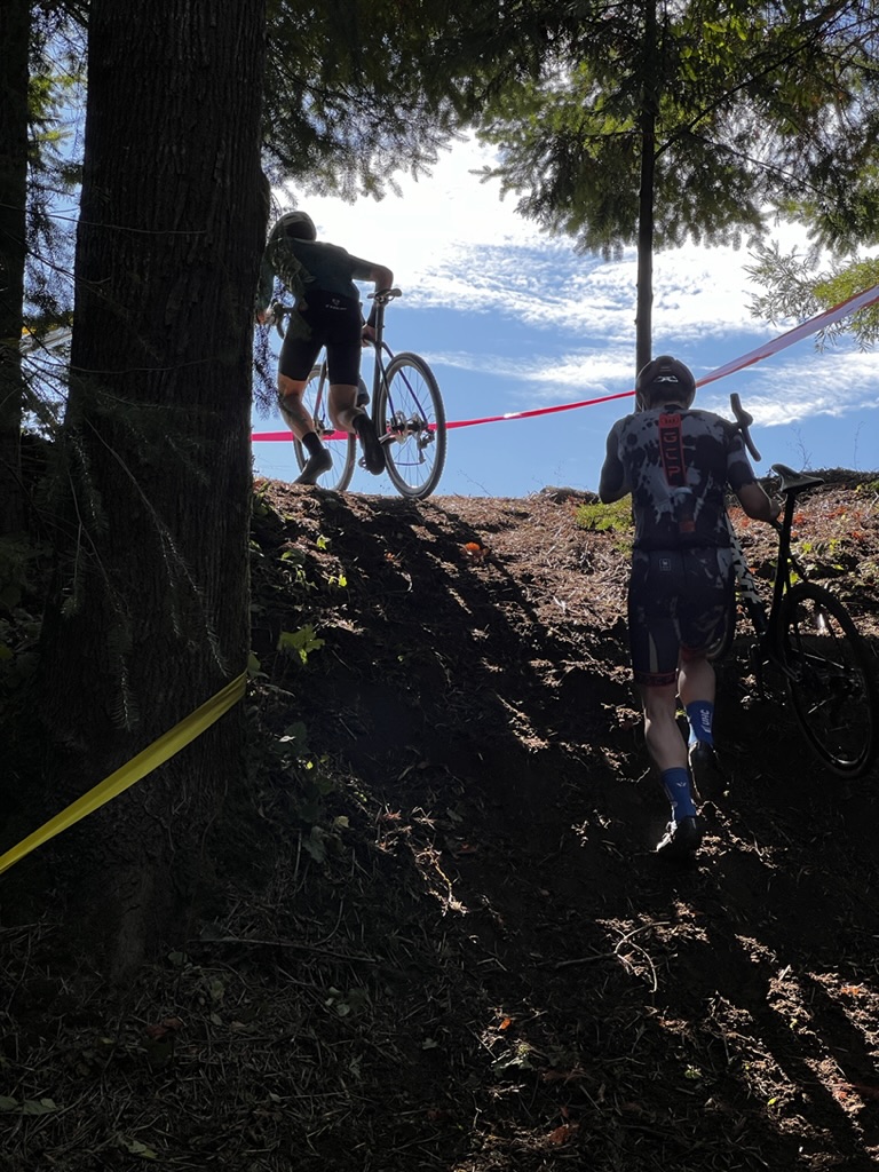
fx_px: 2607
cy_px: 586
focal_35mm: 77
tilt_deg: +10.6
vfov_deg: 25.3
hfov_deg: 19.1
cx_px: 440
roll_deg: -1.9
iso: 32
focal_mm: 9
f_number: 2.8
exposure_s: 1/278
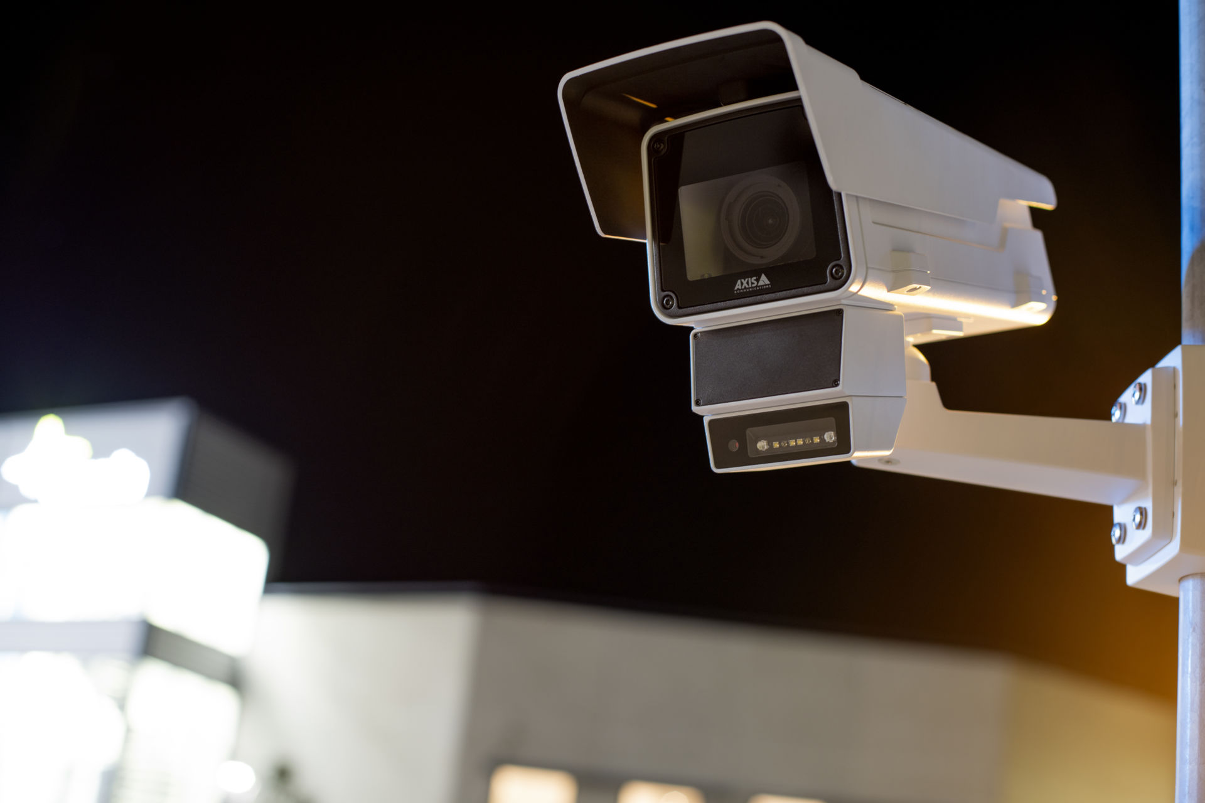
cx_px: 602
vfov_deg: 27.0
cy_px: 402
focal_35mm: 50
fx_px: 1673
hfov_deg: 39.6
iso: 250
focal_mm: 50
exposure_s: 1
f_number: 2.8
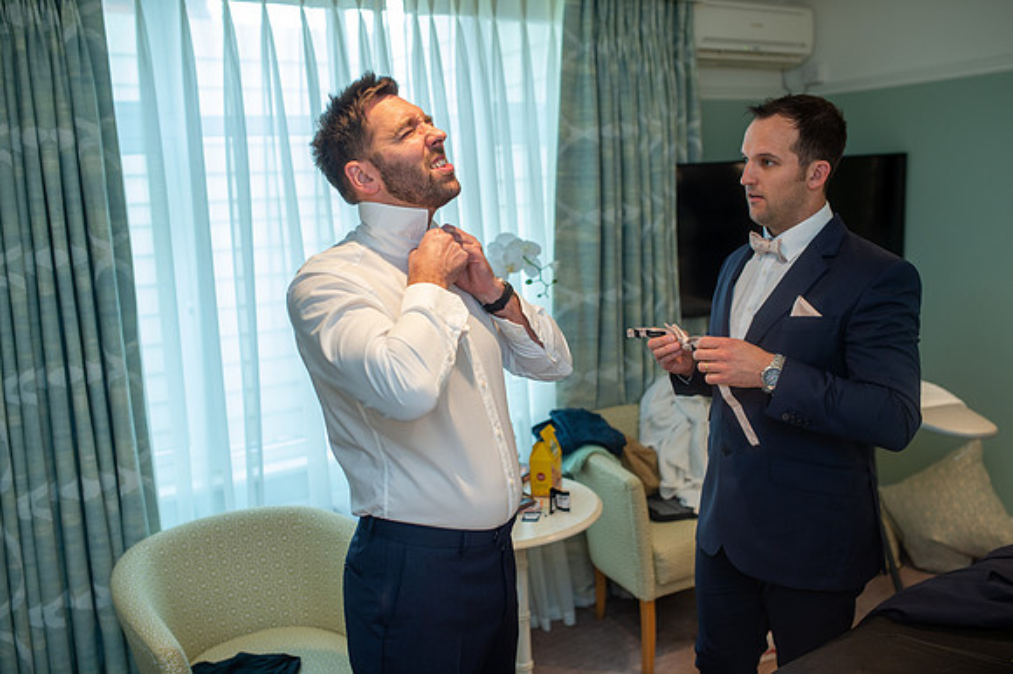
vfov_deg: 37.8
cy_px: 337
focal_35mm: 35
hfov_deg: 54.5
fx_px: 984
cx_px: 506
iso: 500
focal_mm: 35
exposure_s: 1/80
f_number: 2.8
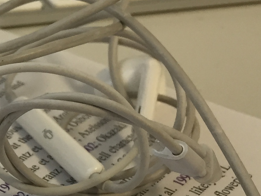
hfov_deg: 16.3
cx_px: -142
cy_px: 146
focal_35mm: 109
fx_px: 822
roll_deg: -0.4
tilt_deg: -33.2
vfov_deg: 13.5
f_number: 2.2
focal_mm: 4.15
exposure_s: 1/33
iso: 40
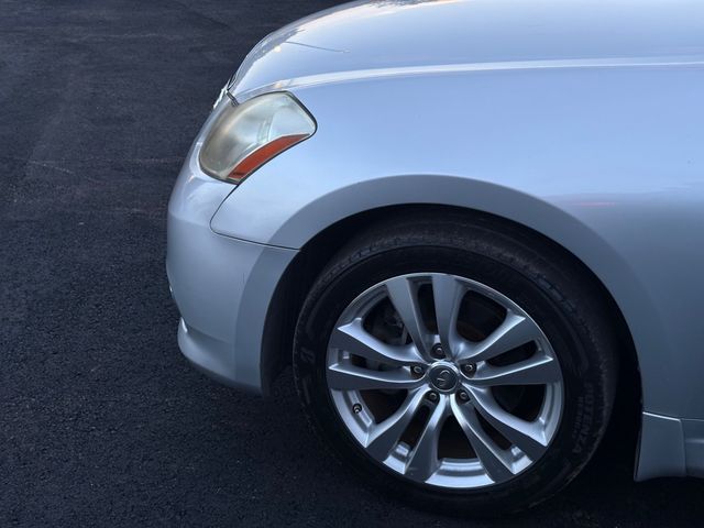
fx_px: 1058
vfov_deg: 28.0
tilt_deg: -24.5
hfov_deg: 36.8
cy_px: 264
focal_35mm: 52
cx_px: 352
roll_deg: -1.5
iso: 100
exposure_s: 1/87
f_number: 1.6
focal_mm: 5.96
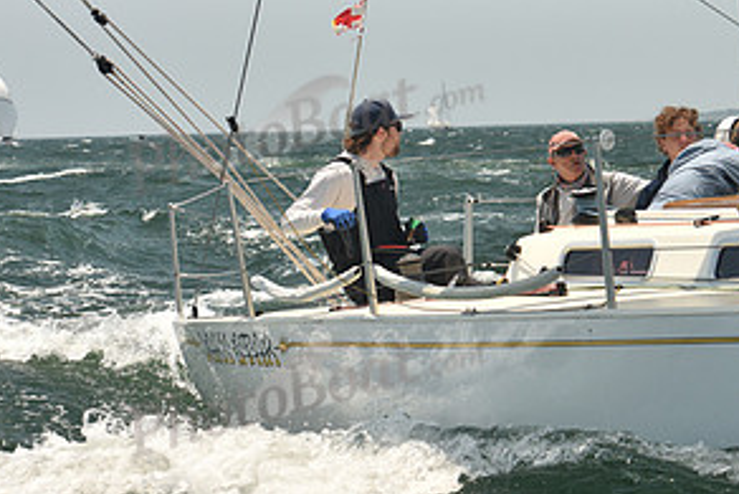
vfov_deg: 9.9
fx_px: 2855
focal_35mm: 139
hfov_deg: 14.6
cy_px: 224
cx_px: 618
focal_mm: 70
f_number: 5.6
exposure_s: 1/640
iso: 250
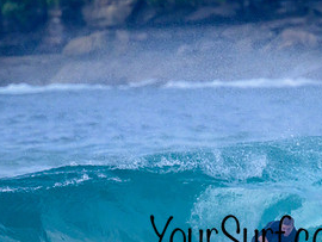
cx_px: 273
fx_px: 15381
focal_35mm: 1652
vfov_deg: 0.9
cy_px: 224
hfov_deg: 1.2
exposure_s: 1/2000
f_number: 11
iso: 2000
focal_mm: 800
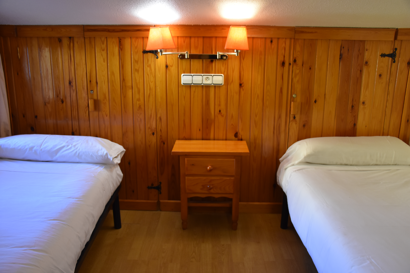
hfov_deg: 59.5
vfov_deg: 41.7
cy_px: 136
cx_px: 205
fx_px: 359
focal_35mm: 32
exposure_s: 1/60
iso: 800
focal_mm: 21
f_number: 4
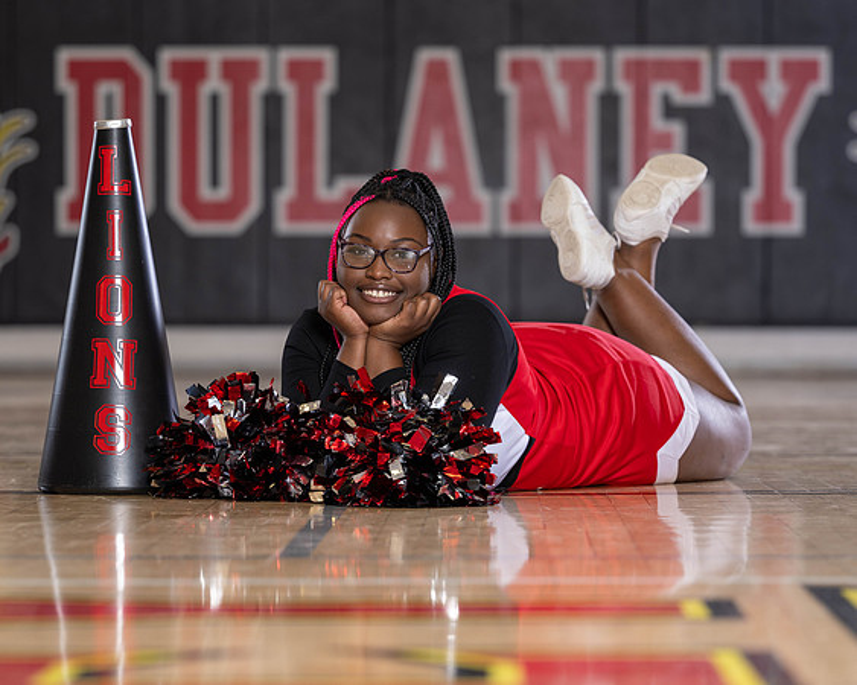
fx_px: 3958
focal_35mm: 156
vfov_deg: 9.9
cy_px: 384
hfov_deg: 12.4
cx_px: 438
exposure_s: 1/125
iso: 125
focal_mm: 105
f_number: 2.8
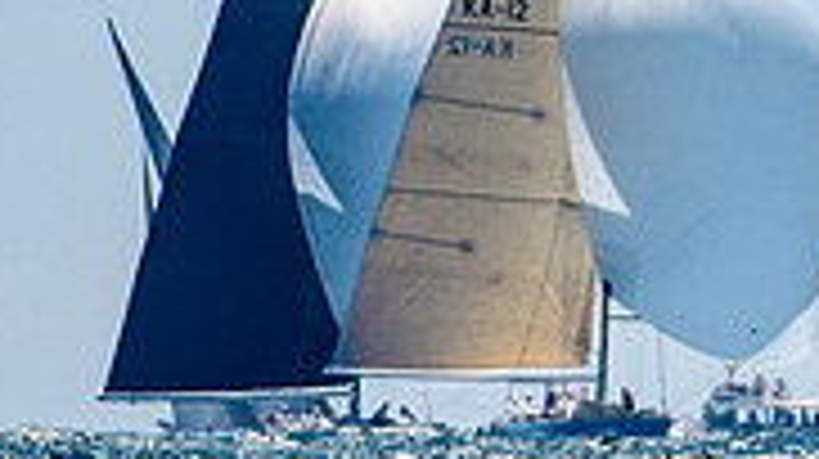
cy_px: -234
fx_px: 57130
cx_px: 1027
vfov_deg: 0.5
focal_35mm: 2633
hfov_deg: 0.8
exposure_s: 1/4000
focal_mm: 400
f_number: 5
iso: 400
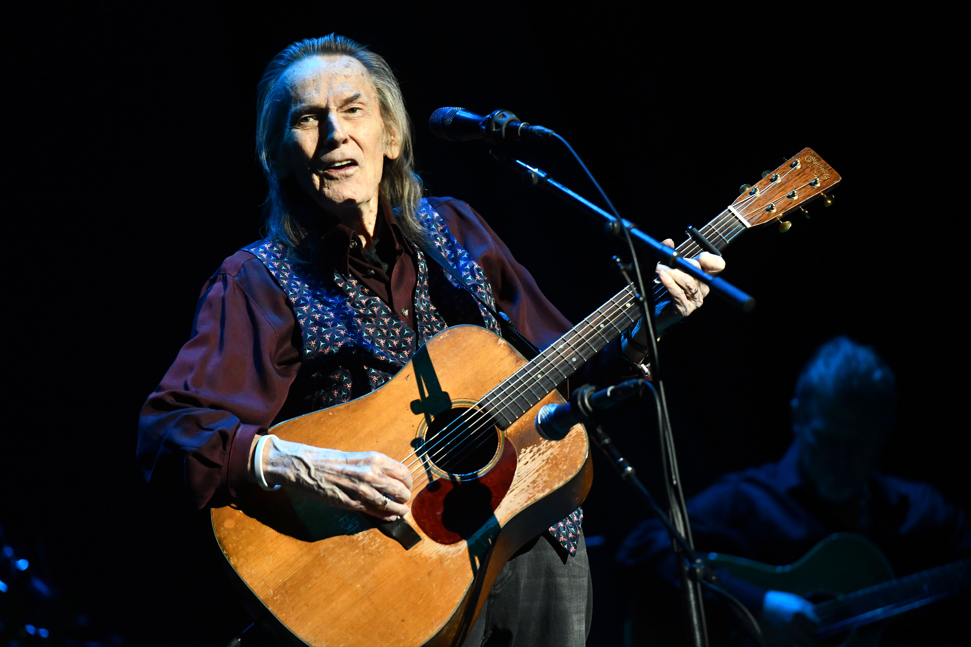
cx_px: 486
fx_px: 5394
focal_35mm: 200
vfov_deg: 6.9
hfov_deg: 10.3
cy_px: 324
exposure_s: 1/640
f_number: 4
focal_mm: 200
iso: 4000
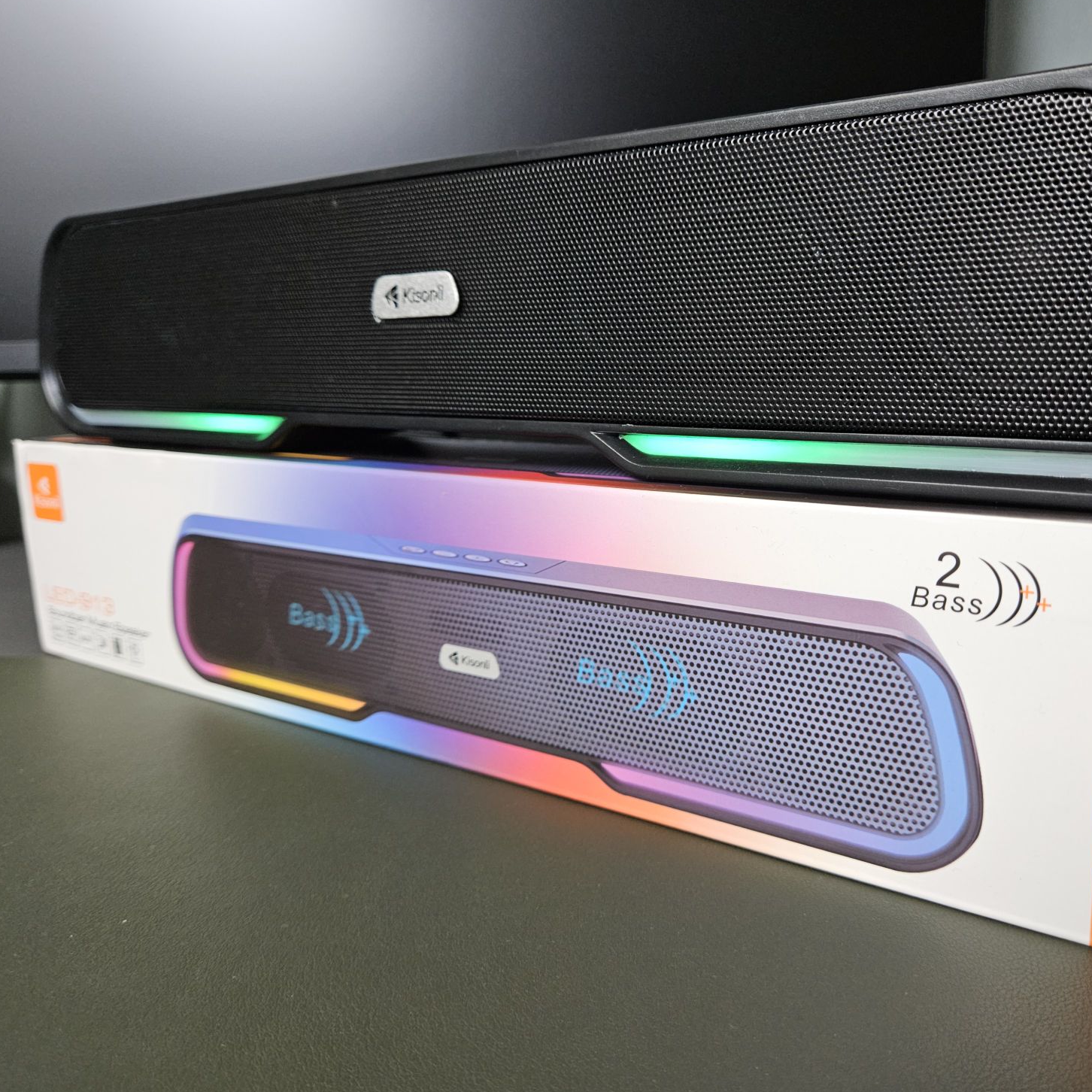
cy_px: 541
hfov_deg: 56.7
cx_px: 673
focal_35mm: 28
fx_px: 999
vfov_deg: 57.3
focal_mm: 5.4
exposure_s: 1/100
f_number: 1.8
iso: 500
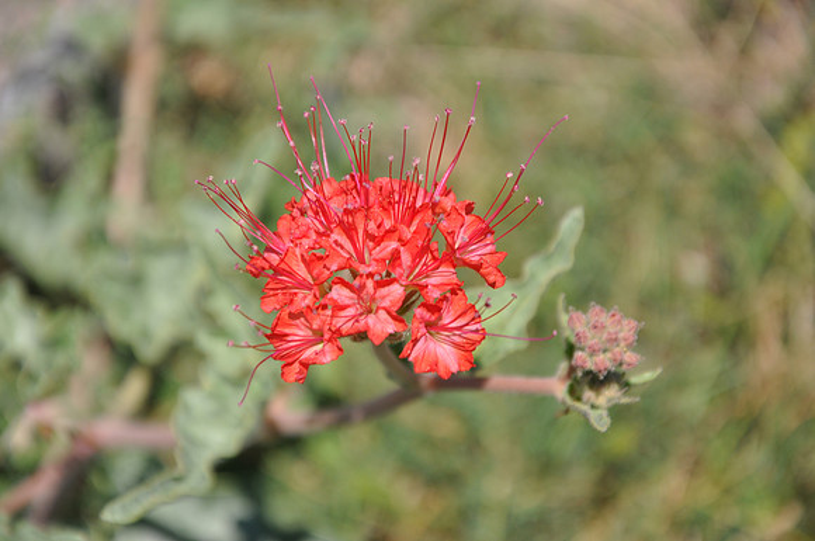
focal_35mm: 158
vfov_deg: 8.7
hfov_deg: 13.1
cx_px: 408
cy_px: 270
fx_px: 3561
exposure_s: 1/200
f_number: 7.1
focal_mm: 105
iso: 200
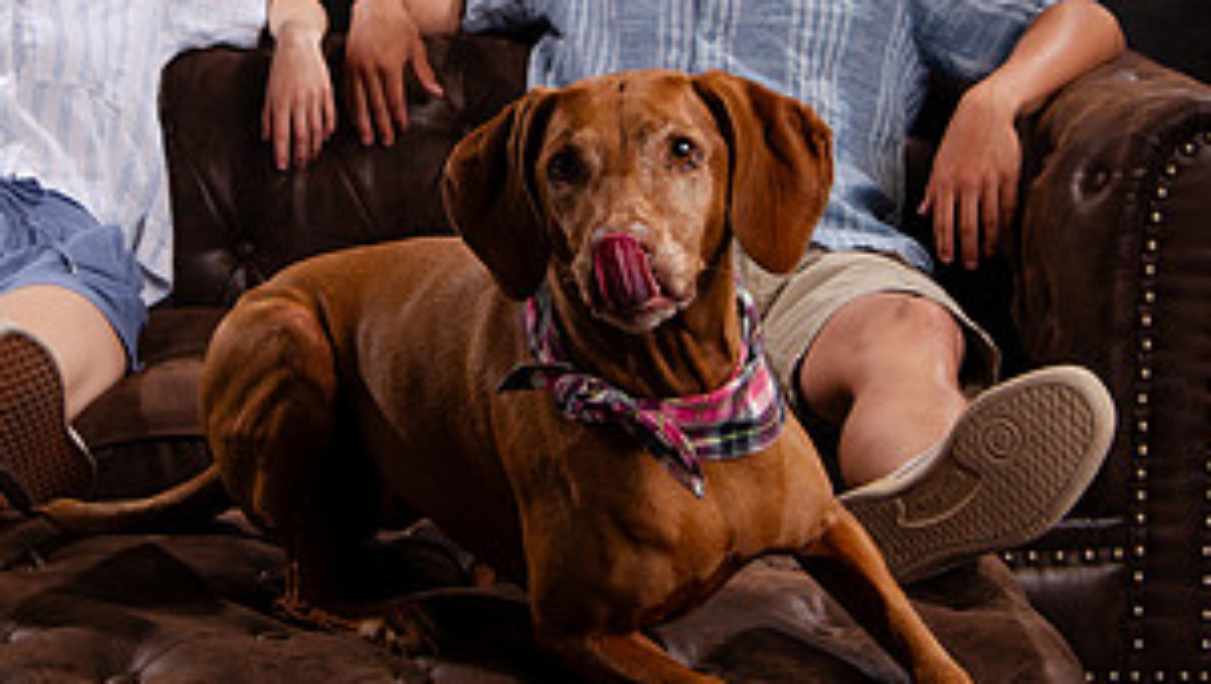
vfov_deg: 13.6
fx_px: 2861
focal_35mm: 89
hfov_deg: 23.8
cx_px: 407
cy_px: 135
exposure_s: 1/160
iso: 1000
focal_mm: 32
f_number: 8
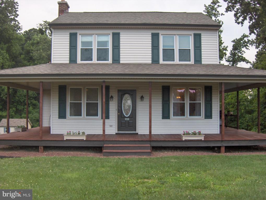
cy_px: 100
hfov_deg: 47.8
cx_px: 133
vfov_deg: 36.9
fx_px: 300
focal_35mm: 39
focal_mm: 8
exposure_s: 1/119
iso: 200
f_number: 2.8
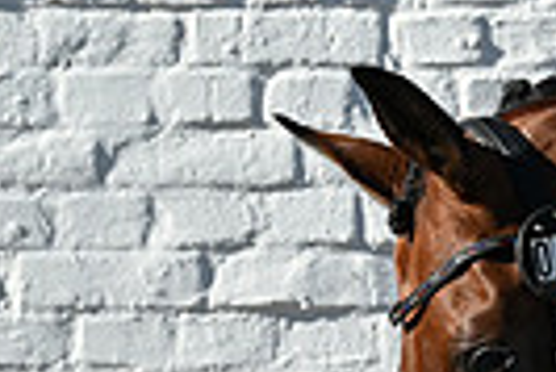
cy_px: 144
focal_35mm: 271
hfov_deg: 7.3
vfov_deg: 5.1
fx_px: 4190
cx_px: 1062
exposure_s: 1/1600
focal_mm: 62
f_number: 5.6
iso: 400
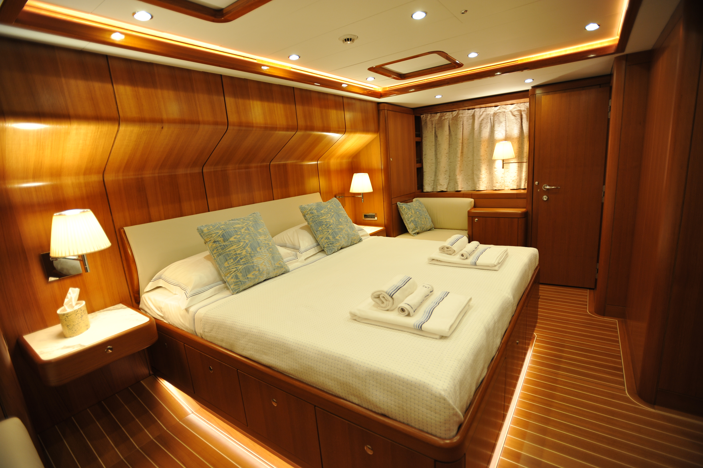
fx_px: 332
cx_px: 352
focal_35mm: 17
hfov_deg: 93.3
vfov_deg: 70.4
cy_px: 234
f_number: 2.8
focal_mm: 17
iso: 500
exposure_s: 1/20
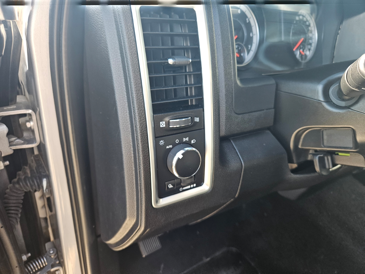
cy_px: 137
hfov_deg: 73.9
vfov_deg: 58.9
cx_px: 182
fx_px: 243
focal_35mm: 23
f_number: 1.8
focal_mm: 5.4
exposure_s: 1/180
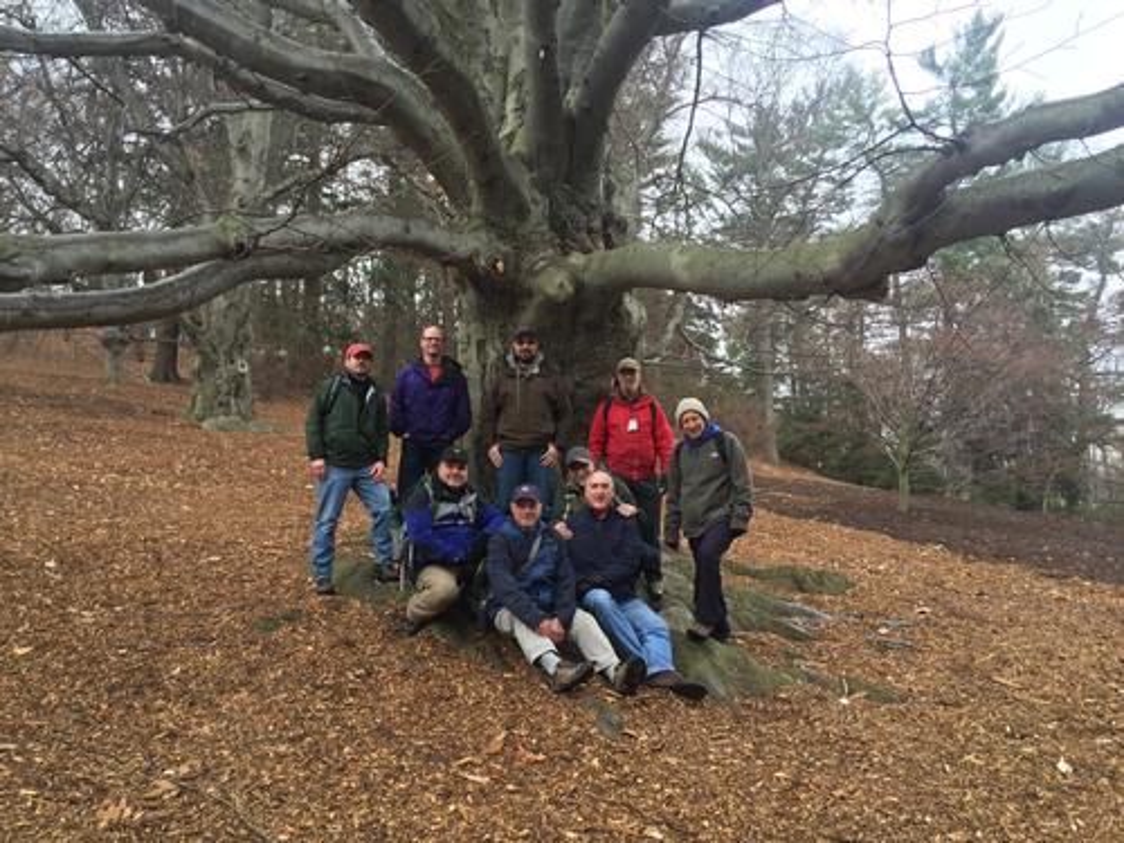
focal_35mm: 29
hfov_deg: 61.7
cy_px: 422
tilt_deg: +7.3
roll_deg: +1.3
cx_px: 562
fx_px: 942
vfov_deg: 48.2
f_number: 2.2
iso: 32
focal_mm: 4.15
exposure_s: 1/40
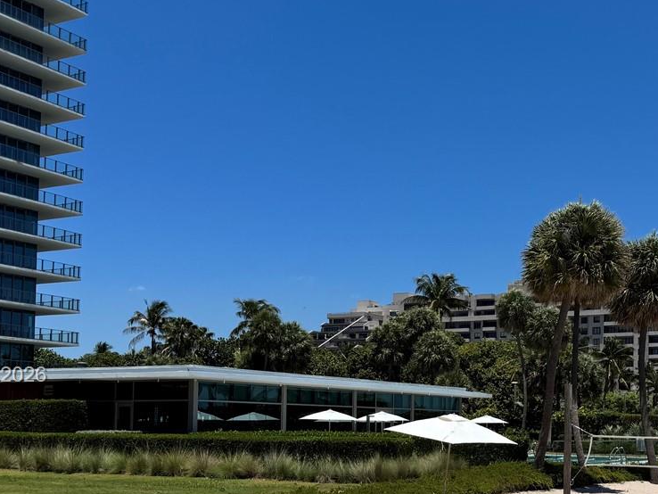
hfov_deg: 36.1
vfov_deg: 27.6
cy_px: 376
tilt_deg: +3.1
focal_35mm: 52
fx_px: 989
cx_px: 482
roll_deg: -0.9
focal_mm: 6.76
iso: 80
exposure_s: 1/9009
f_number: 1.78
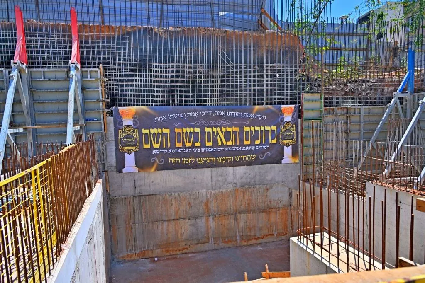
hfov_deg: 73.7
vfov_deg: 53.1
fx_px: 283
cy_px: 142
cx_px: 212
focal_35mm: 24
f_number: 4
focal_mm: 24
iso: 160
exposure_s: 1/2000
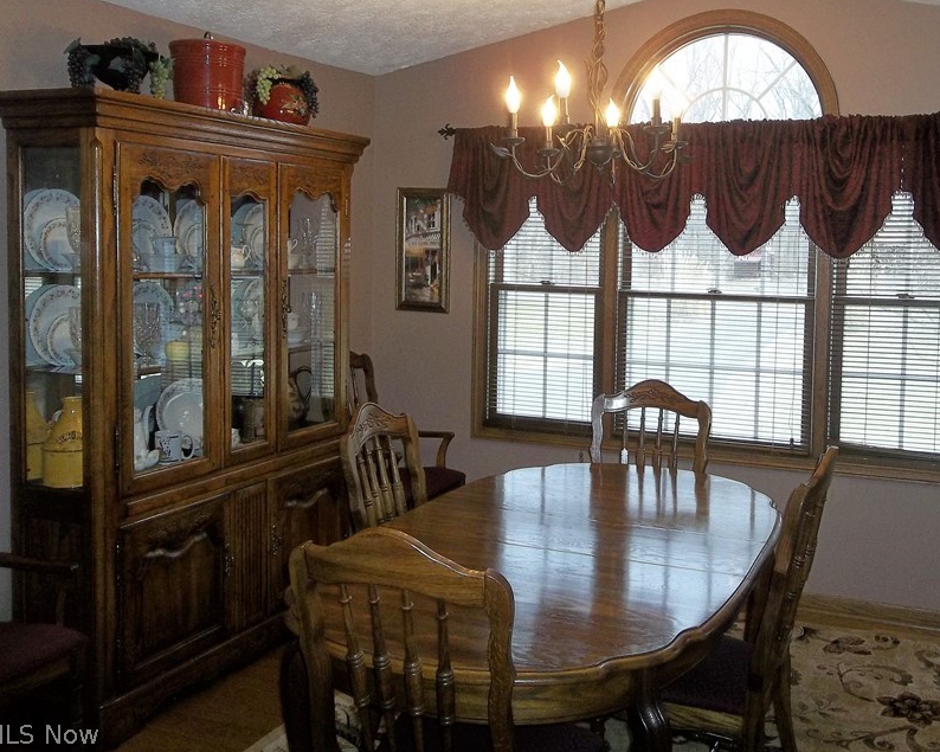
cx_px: 582
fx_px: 946
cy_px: 300
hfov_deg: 52.3
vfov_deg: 43.1
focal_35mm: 34
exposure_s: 1/40
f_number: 3.5
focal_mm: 4.9
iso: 160
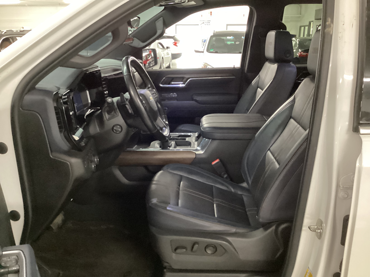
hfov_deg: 58.4
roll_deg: -1.1
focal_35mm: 31
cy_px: 138
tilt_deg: -17.9
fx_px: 331
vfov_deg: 45.4
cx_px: 185
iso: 640
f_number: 2.4
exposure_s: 1/25
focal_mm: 3.3
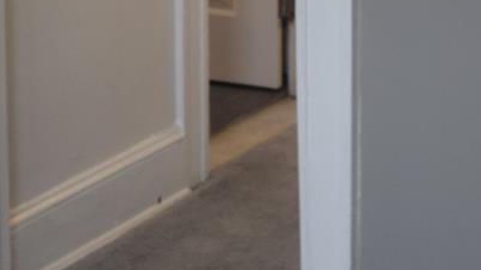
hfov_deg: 11.2
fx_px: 2435
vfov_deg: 6.2
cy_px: -282
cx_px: 77
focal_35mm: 191
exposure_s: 1/60
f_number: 4
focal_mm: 24
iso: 450
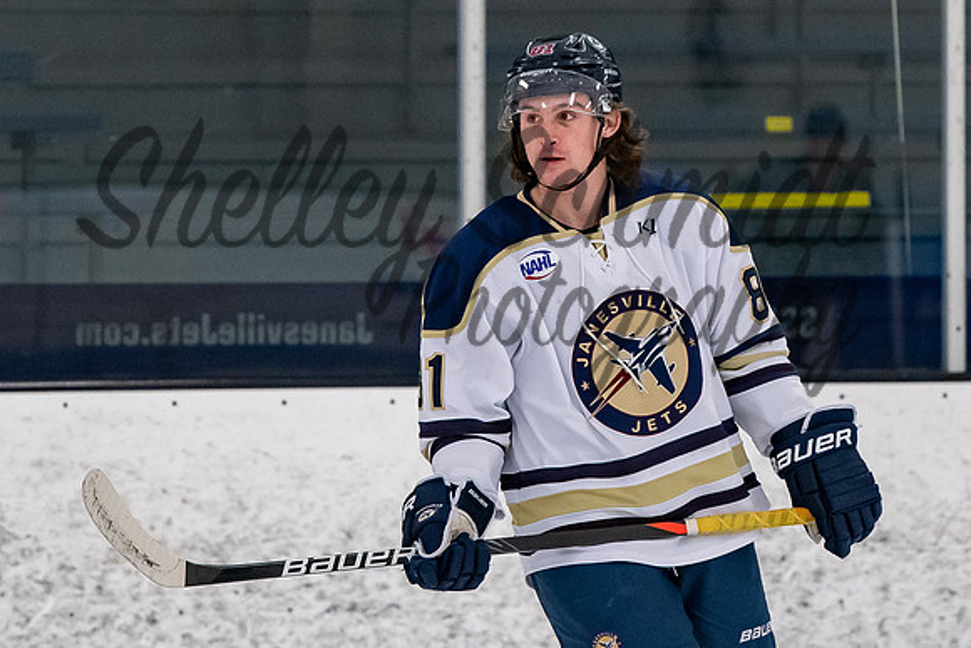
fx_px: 11853
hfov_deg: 4.7
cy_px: 155
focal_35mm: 439
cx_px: 585
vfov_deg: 3.1
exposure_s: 1/800
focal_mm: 165
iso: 2000
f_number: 3.5
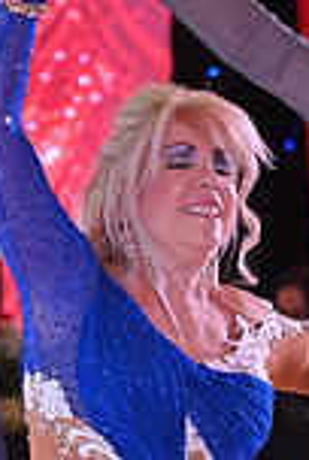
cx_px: 253
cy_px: 636
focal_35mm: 457
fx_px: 5857
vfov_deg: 4.5
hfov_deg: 3.0
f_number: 5
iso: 3200
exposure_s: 1/320
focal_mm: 120
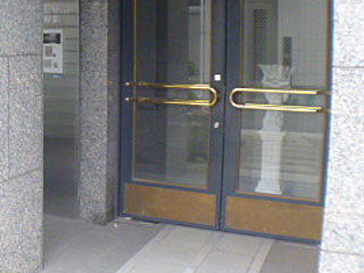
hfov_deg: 22.1
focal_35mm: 86
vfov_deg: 17.1
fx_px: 904
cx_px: 18
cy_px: 69
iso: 400
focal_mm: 6.4
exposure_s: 1/60
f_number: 3.1
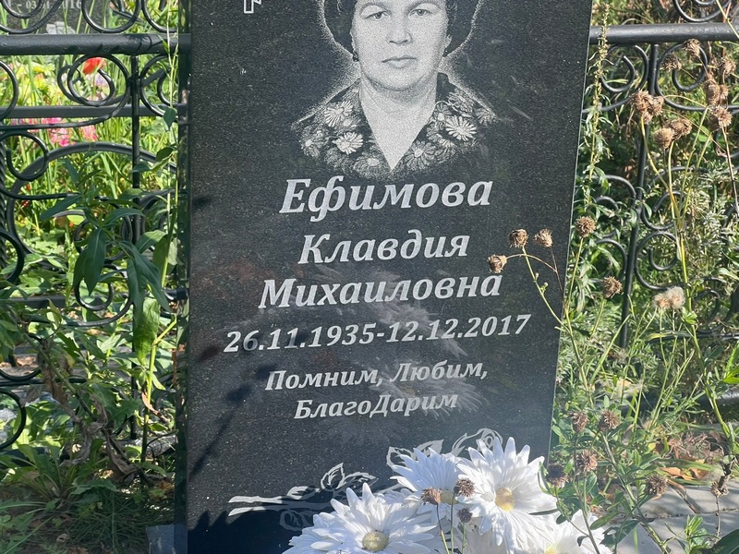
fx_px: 1644
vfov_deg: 19.1
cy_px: 277
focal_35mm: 77
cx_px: 370
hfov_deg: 25.3
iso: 32
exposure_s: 1/128
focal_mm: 9
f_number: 2.8
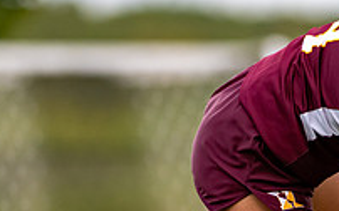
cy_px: 267
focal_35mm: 1161
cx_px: 289
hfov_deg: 1.8
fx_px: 10720
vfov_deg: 1.1
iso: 640
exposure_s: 1/1000
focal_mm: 300
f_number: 2.8
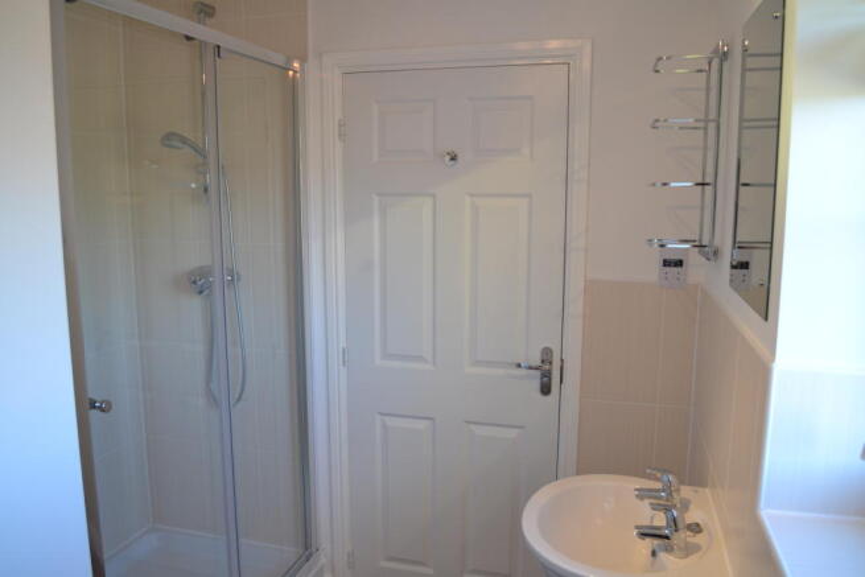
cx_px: 432
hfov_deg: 67.4
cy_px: 288
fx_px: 649
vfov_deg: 48.0
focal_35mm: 27
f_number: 3.5
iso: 400
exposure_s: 1/60
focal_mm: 18
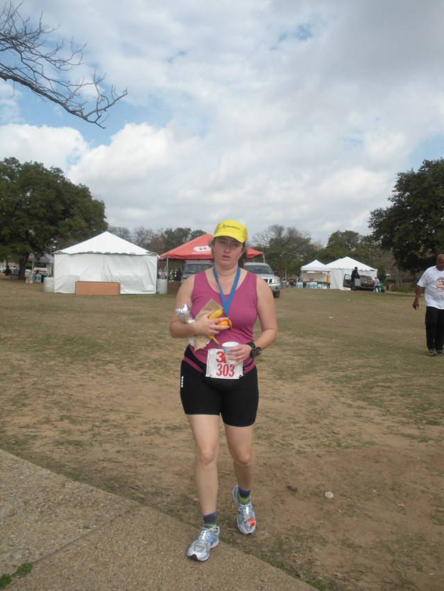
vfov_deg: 51.3
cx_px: 222
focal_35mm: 36
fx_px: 616
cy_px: 296
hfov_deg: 39.7
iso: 88
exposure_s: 1/954
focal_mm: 6.3
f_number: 3.5
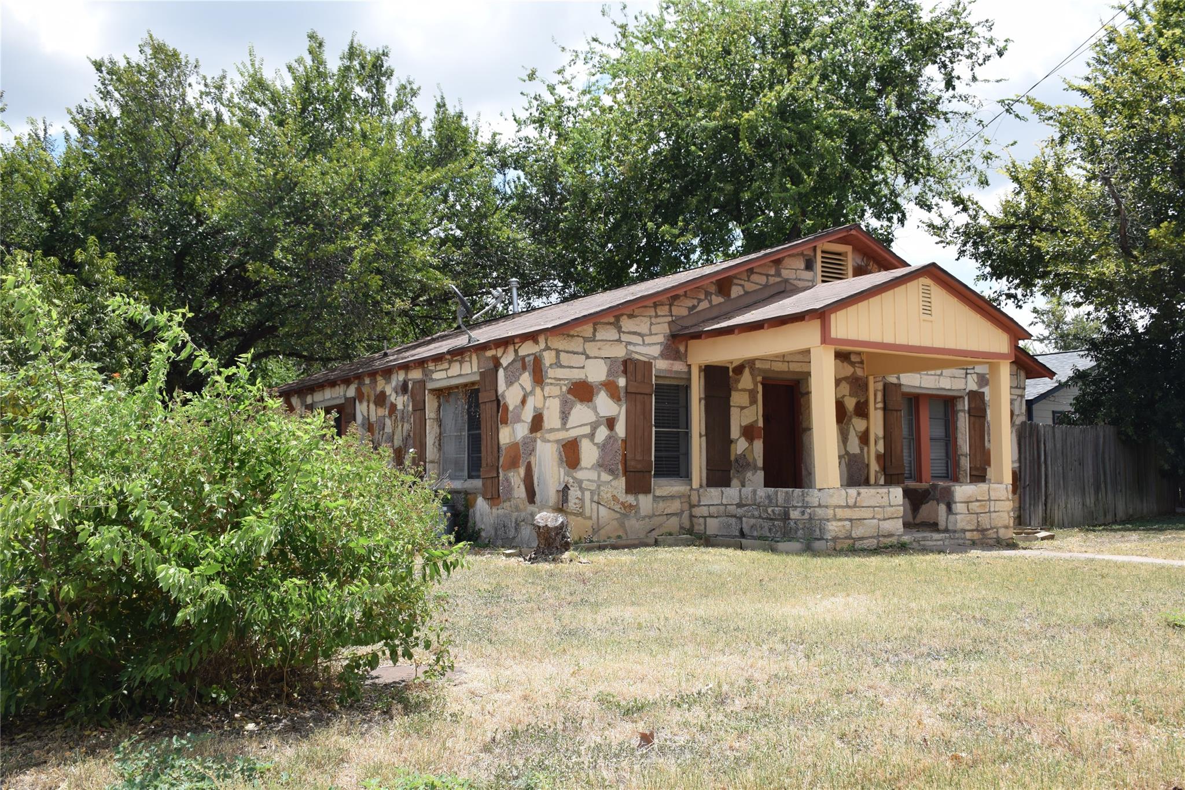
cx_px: 592
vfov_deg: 40.0
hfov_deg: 57.2
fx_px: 1086
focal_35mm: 33
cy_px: 395
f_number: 9.5
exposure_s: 1/350
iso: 200
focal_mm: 22
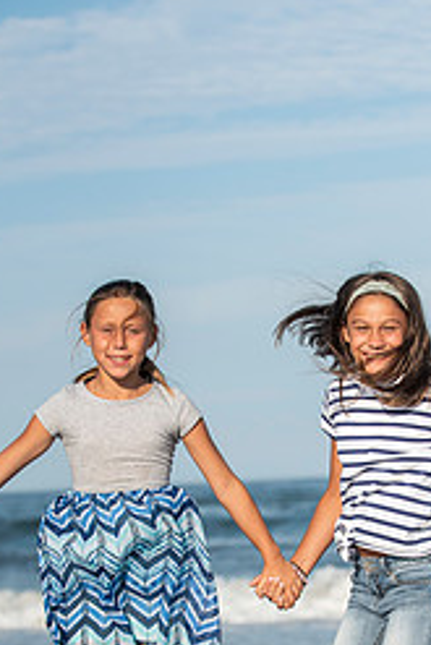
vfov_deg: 14.4
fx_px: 2546
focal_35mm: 142
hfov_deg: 9.7
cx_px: 269
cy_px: 512
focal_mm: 78
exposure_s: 1/4000
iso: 250
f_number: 3.5
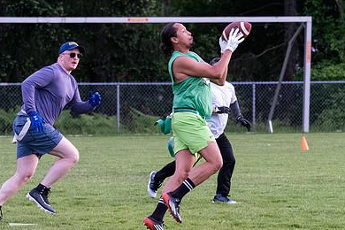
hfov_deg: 4.3
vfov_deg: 2.9
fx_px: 4561
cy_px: 165
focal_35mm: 476
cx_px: 216
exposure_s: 1/1250
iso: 4000
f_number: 5
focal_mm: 150
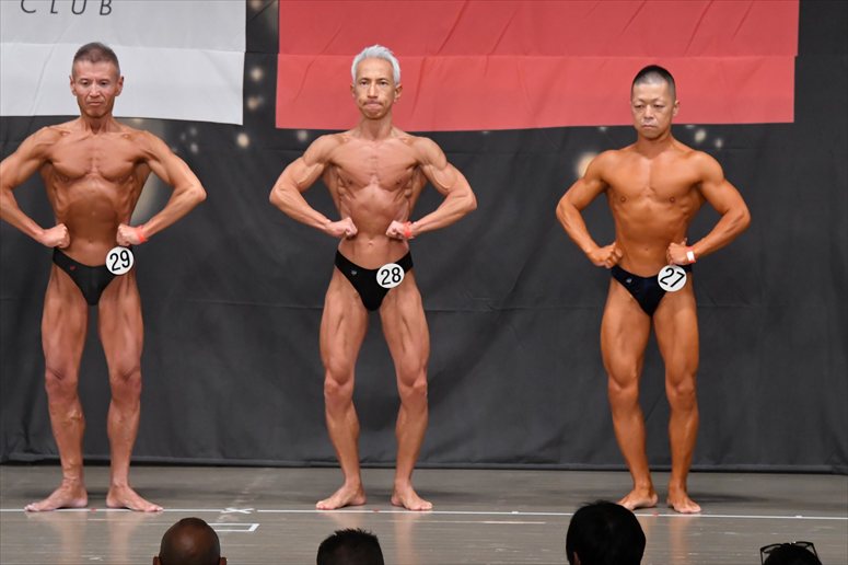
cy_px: 282
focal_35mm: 217
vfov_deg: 6.3
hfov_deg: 9.5
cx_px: 424
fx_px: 5109
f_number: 5.6
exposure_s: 1/400
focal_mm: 145
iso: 5000
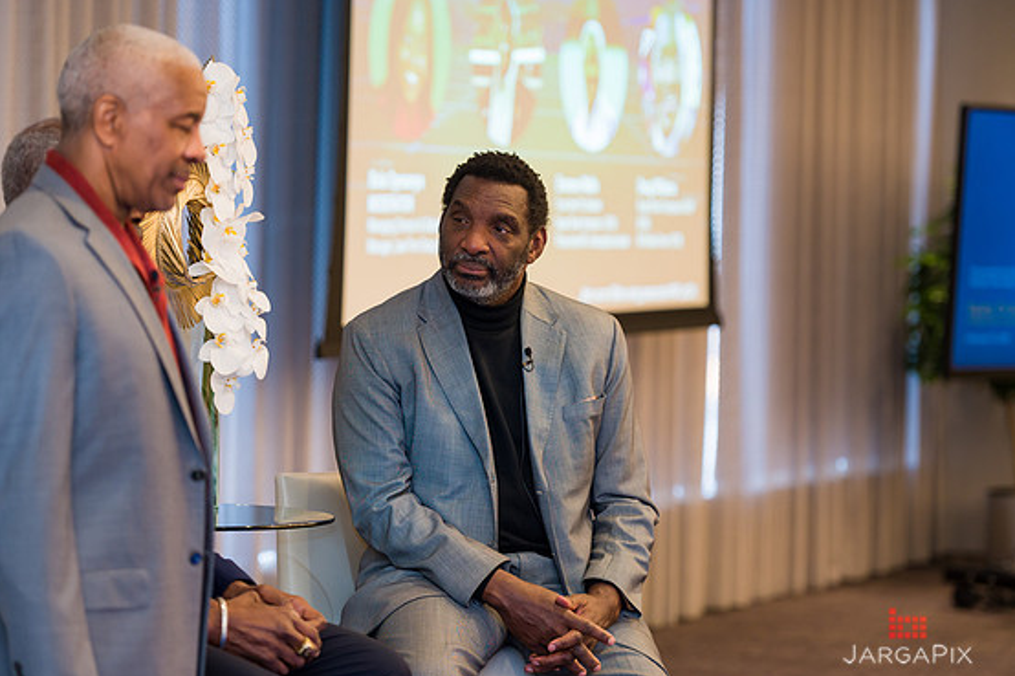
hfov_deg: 15.1
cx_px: 487
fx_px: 3833
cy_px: 350
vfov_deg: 10.1
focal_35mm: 136
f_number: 3.2
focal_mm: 130
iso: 800
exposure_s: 1/200
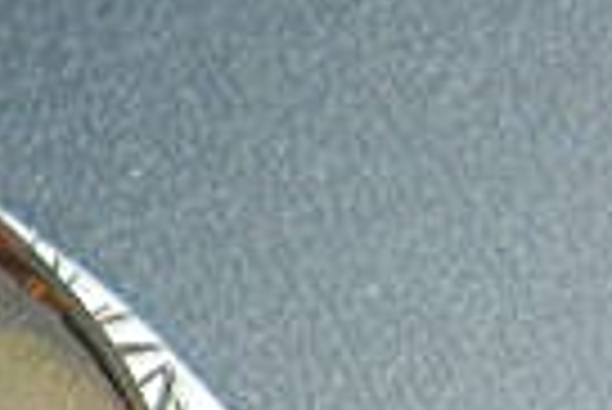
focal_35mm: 254
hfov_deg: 7.7
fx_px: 4323
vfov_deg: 5.4
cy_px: 464
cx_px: -688
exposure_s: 1/30
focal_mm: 9.3
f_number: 3.9
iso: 266
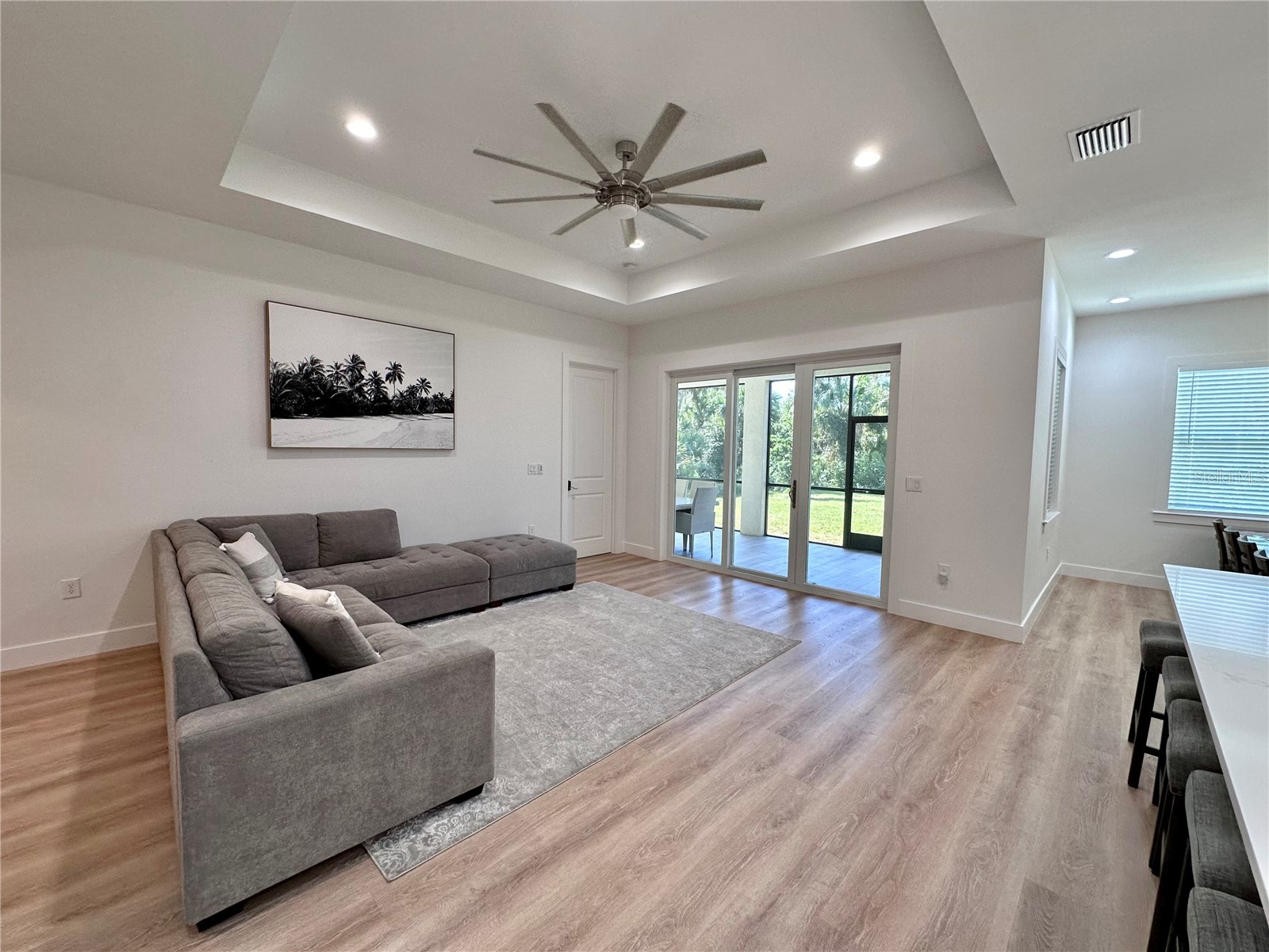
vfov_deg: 85.7
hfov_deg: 102.1
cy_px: 476
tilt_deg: -2.7
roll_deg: -1.4
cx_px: 634
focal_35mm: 14
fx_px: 513
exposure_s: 1/120
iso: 125
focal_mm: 2.22
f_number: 2.2
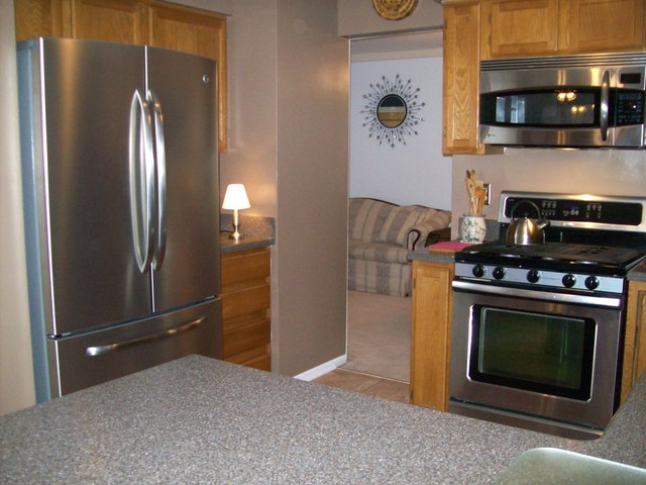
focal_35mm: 36
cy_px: 242
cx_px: 323
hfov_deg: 51.4
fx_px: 672
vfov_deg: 39.7
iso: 200
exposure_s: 1/64
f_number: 2.7
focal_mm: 6
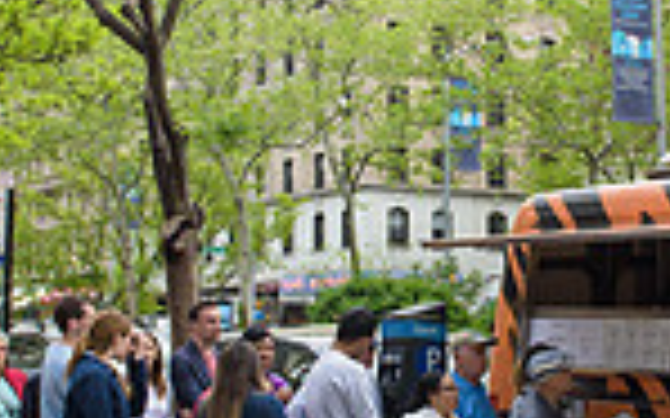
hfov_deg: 21.7
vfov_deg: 13.8
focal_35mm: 95
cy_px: 196
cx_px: 504
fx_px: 1734
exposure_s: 1/250
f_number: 5
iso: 200
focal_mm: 24
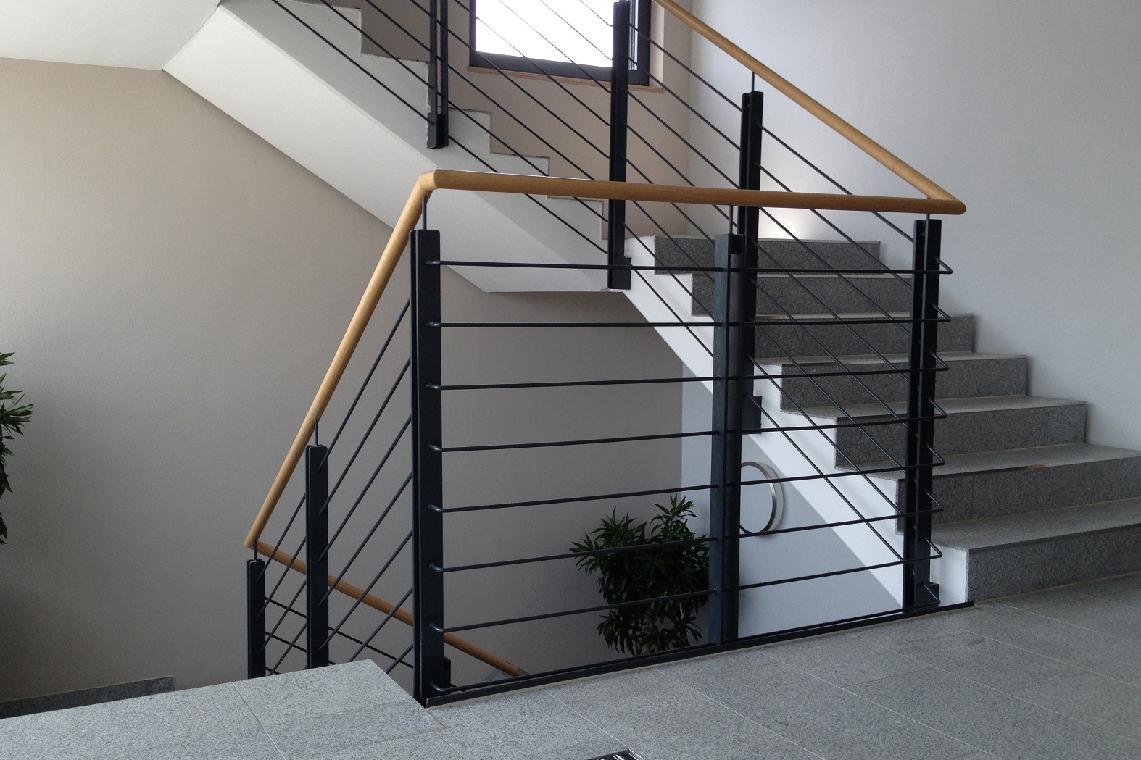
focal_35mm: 37
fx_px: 1172
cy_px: 377
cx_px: 566
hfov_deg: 51.9
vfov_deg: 35.9
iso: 50
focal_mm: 4.28
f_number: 2.4
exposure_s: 1/172
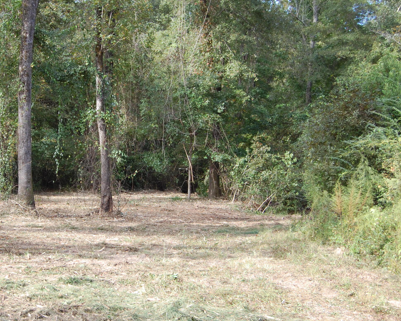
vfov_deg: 23.5
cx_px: 115
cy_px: 176
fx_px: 772
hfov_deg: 28.8
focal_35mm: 65
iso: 250
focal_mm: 30
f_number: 5.6
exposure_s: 1/125
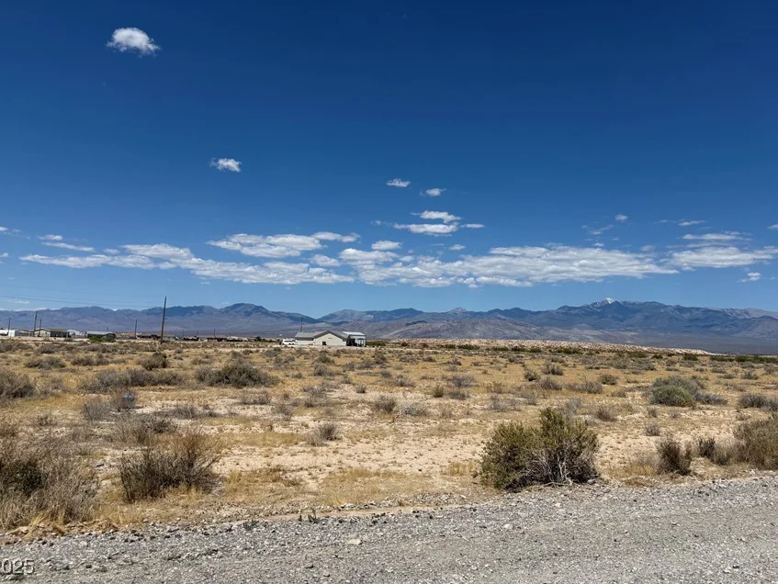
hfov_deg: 61.6
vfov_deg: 48.0
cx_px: 412
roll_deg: -1.9
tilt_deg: +10.5
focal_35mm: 29
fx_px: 652
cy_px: 234
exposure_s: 1/11905
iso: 80
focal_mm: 6.76
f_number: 1.78
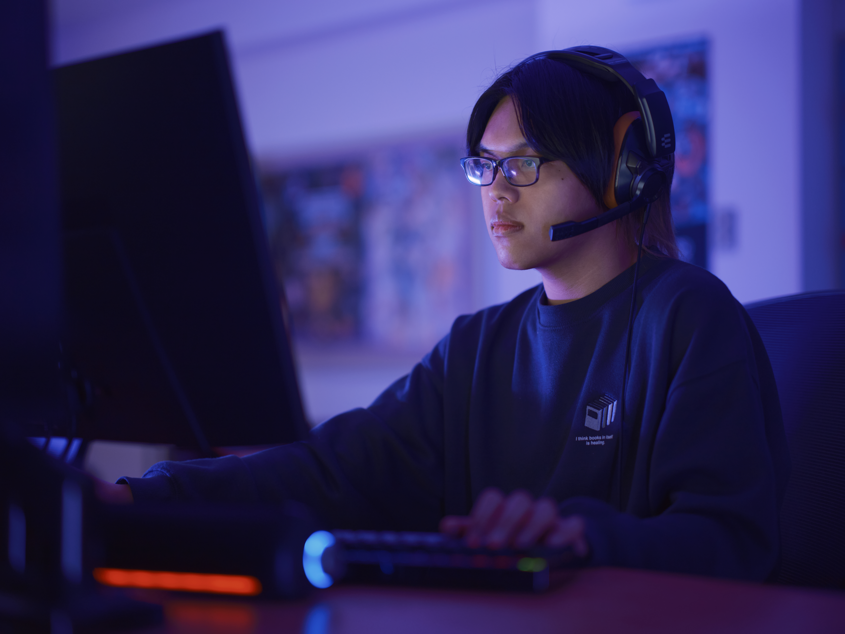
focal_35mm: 63
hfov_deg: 30.7
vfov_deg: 23.3
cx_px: 422
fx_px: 1538
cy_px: 317
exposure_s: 1/125
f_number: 1.7
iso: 800
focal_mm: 80
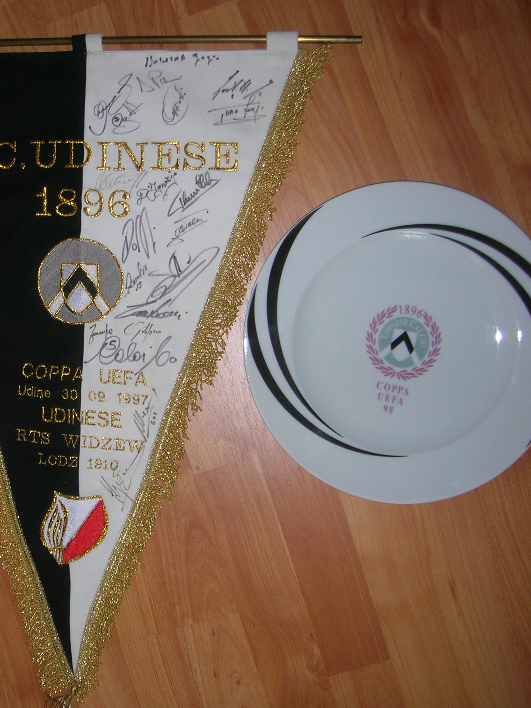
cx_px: 102
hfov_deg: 30.7
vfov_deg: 41.2
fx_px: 941
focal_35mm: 46
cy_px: 353
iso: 50
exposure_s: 1/60.1
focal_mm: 5.7
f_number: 2.9
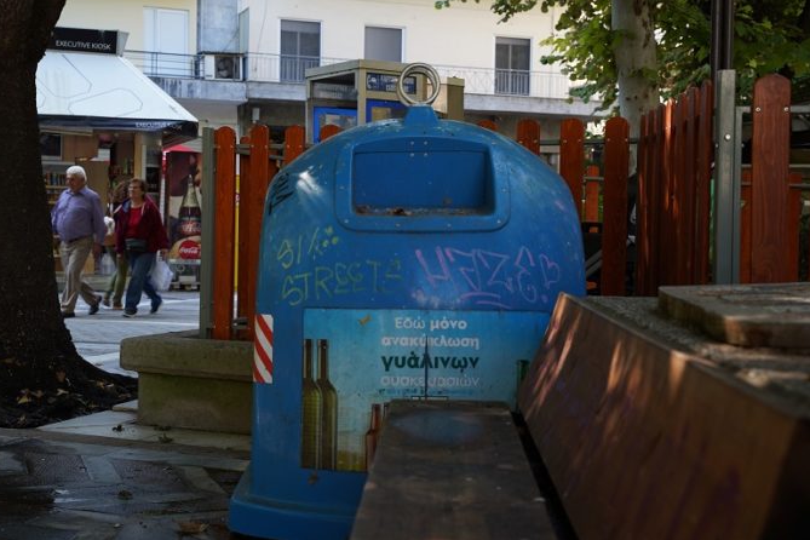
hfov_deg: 38.2
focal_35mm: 52
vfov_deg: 26.0
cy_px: 262
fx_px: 1170
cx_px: 409
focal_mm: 50
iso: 100
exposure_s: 1/50
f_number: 5.6
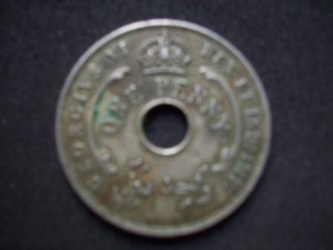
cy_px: 125
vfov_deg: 41.8
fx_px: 327
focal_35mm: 34
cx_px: 166
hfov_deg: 54.0
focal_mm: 5.7
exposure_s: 1/8
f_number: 2.9
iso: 160
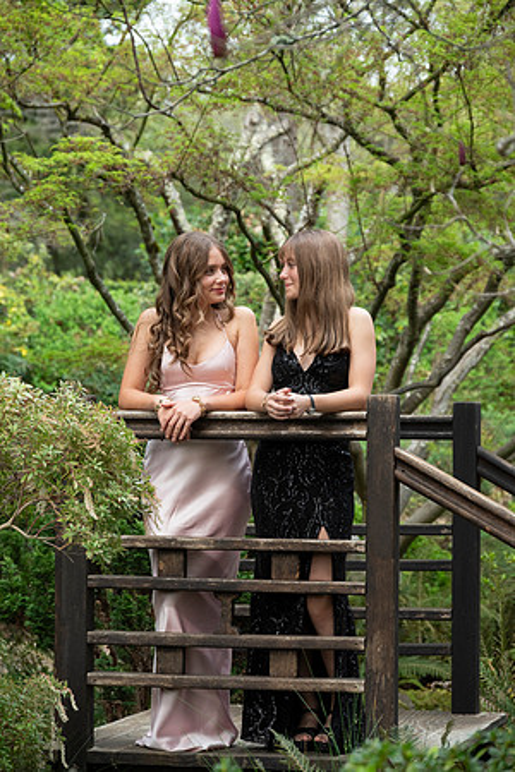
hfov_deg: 11.4
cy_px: 386
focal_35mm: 120
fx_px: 2575
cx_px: 258
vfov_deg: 17.1
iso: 1250
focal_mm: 120
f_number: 6.3
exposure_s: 1/640
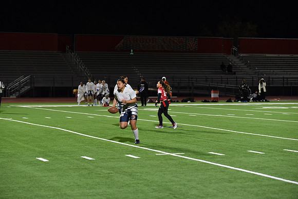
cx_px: 149
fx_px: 811
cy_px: 100
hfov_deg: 20.8
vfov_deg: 14.0
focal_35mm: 98
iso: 3200
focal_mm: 98
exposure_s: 1/640
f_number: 2.8
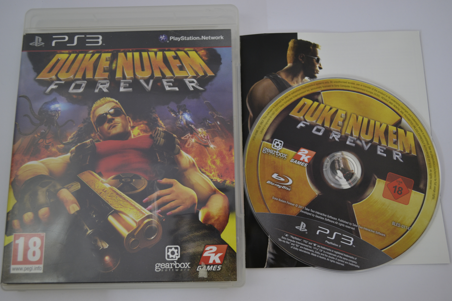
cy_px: 150
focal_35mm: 33
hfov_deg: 57.2
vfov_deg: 40.0
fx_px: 414
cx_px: 226
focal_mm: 22
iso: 400
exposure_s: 1/15
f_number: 3.8
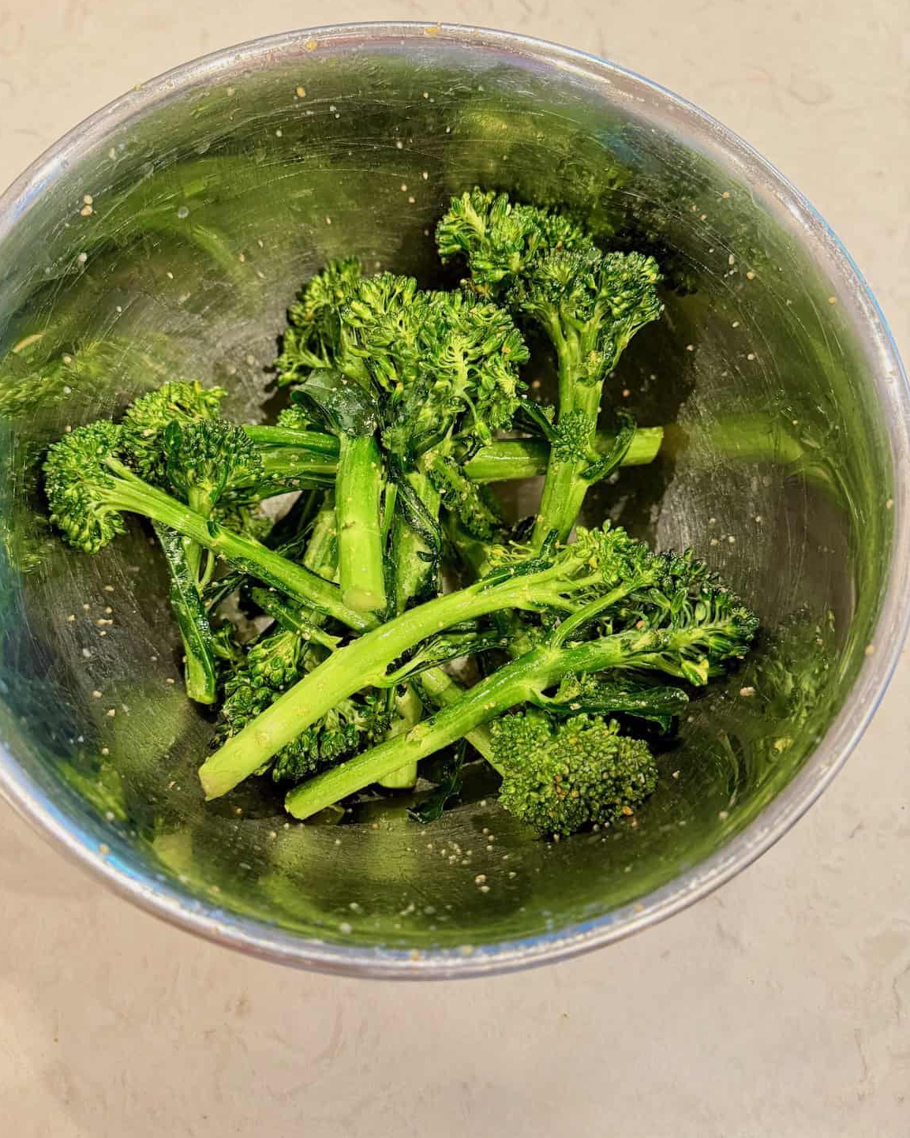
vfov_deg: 66.0
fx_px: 876
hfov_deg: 54.9
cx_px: 437
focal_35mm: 26
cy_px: 552
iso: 500
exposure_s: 1/60
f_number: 1.8
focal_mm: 6.8
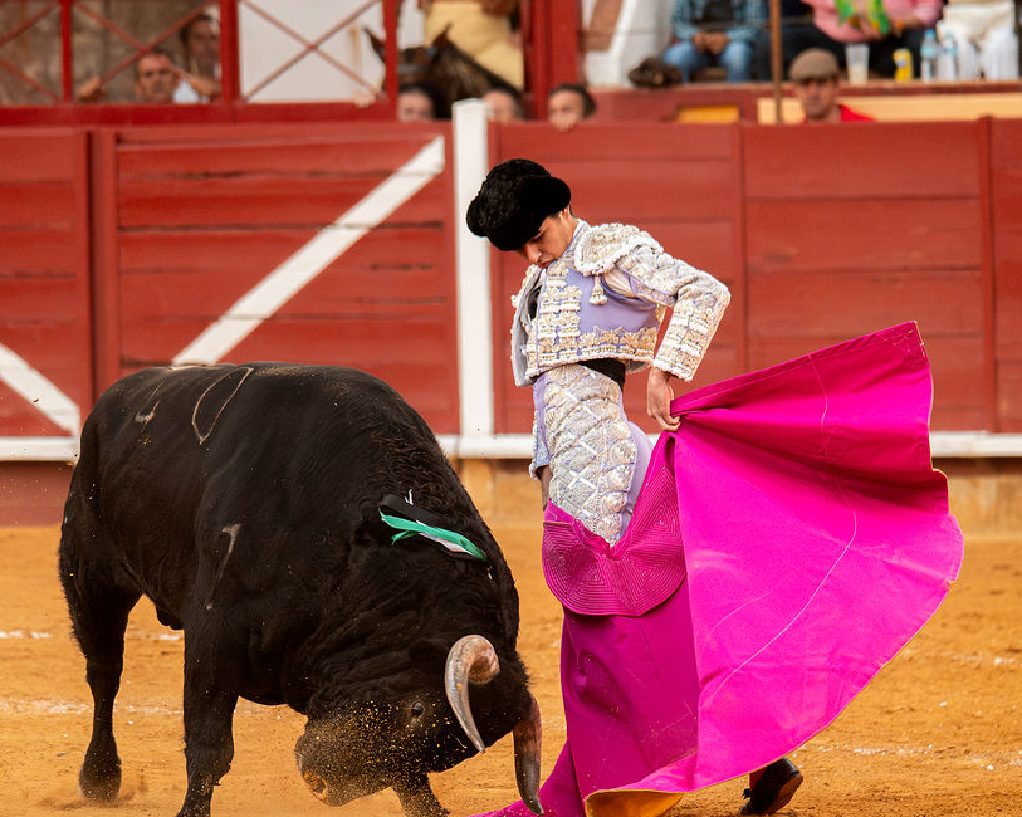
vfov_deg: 5.0
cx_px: 482
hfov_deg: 6.2
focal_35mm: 311
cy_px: 490
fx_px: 9405
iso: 5000
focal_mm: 219.2
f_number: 5.6
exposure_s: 1/1000
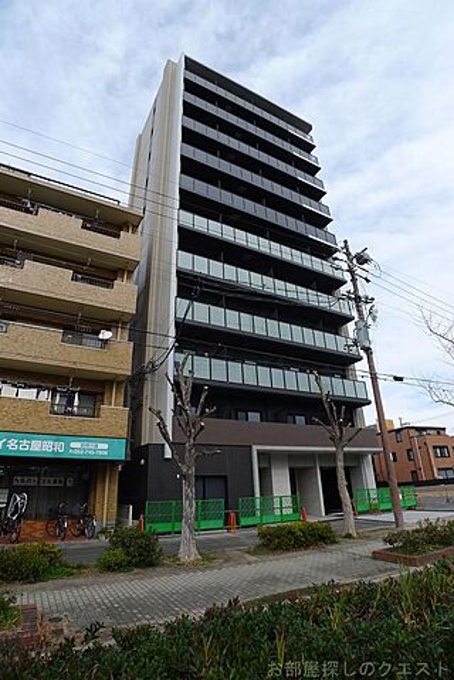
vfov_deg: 73.7
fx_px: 454
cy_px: 340
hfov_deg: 53.1
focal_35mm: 24
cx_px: 227
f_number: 3.5
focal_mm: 5.1
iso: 80
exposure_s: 1/500
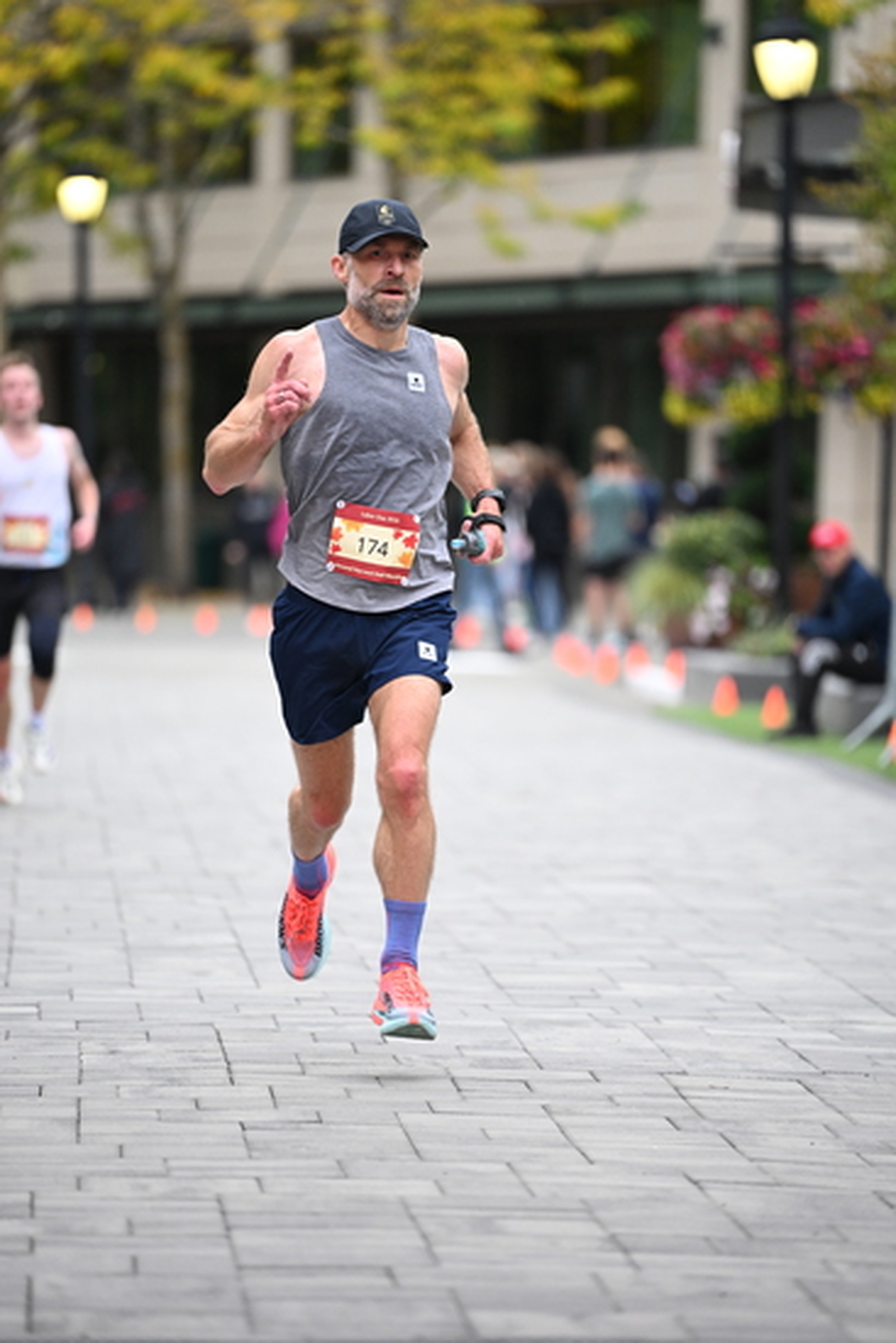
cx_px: 448
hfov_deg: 6.9
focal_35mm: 200
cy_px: 672
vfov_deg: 10.3
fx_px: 7461
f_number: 2.8
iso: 1600
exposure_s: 1/1250
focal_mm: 200
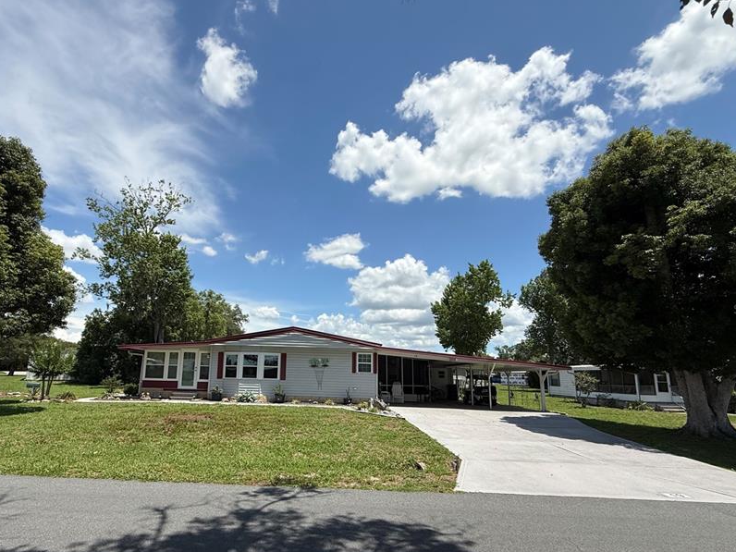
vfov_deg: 71.3
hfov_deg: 87.2
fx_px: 383
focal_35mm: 18
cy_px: 309
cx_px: 316
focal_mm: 2.22
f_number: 2.2
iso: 50
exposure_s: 1/3289
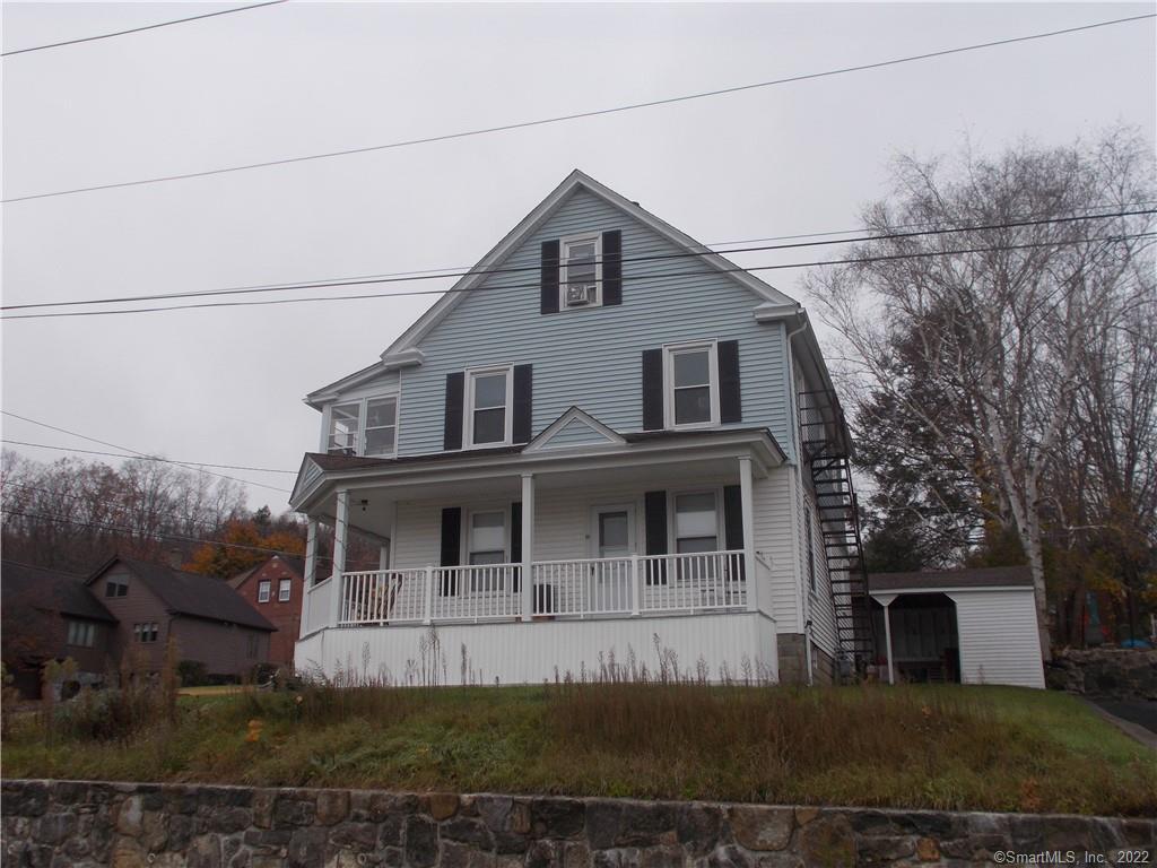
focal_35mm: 34
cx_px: 578
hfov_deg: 54.0
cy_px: 434
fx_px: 1136
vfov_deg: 41.8
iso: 80
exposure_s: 1/400
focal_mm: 6
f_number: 3.6
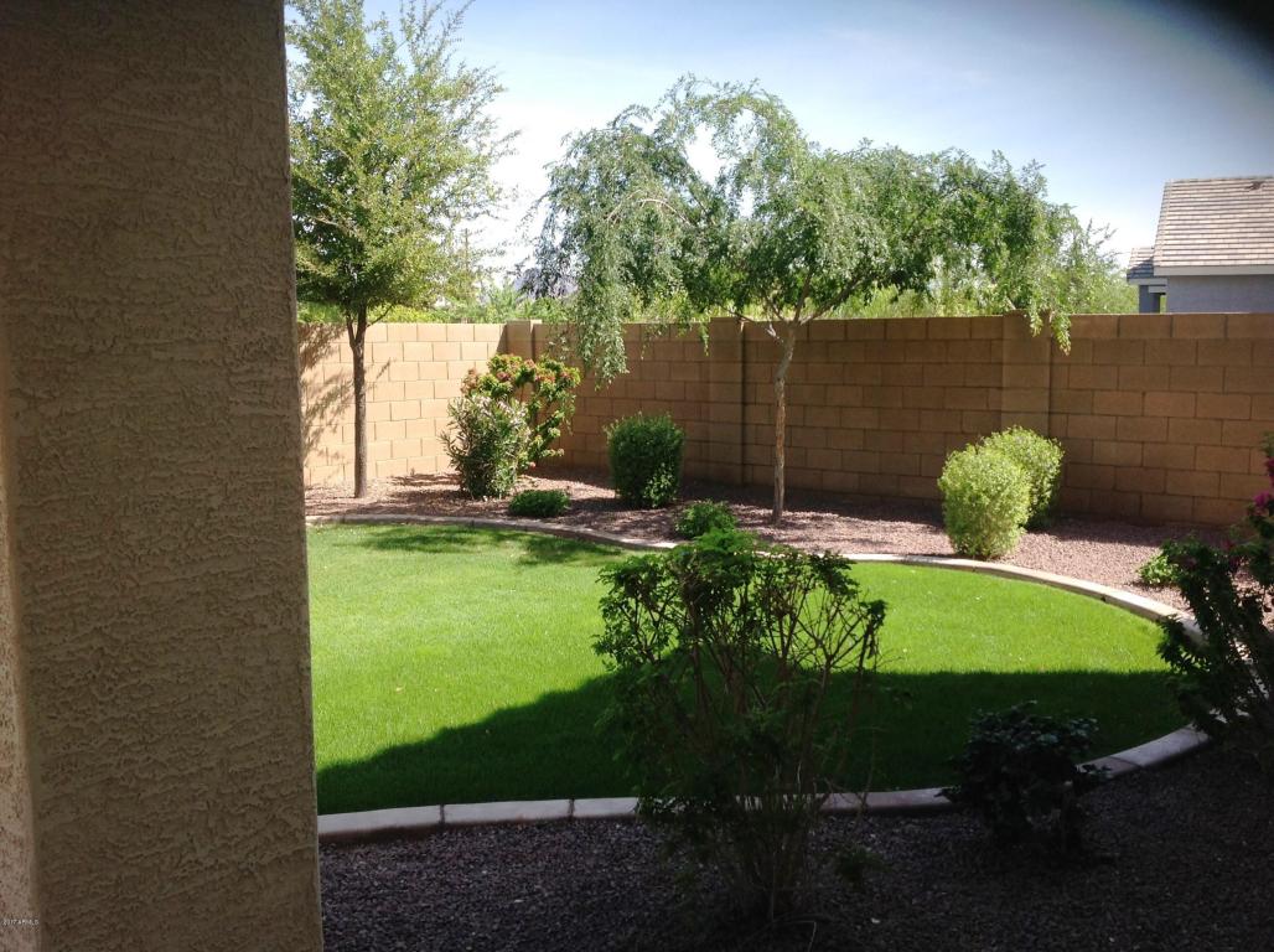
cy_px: 476
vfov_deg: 40.6
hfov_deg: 52.7
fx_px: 1286
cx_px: 637
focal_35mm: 35
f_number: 2.4
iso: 50
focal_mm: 4.28
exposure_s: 1/657
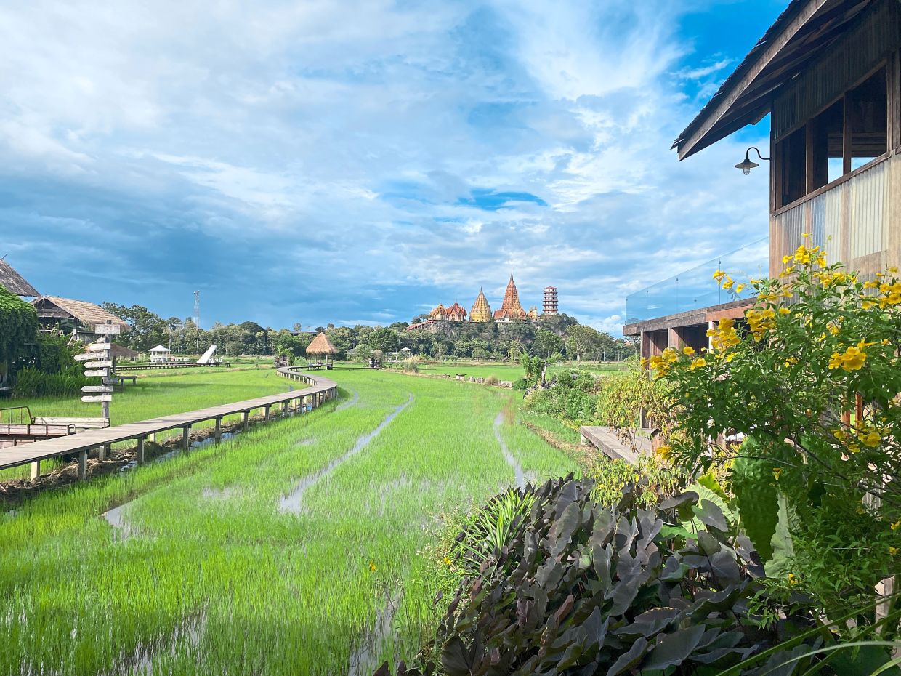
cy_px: 338
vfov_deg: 53.1
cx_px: 450
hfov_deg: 67.3
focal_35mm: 26
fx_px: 677
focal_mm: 4.25
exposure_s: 1/3497
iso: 32
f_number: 1.8
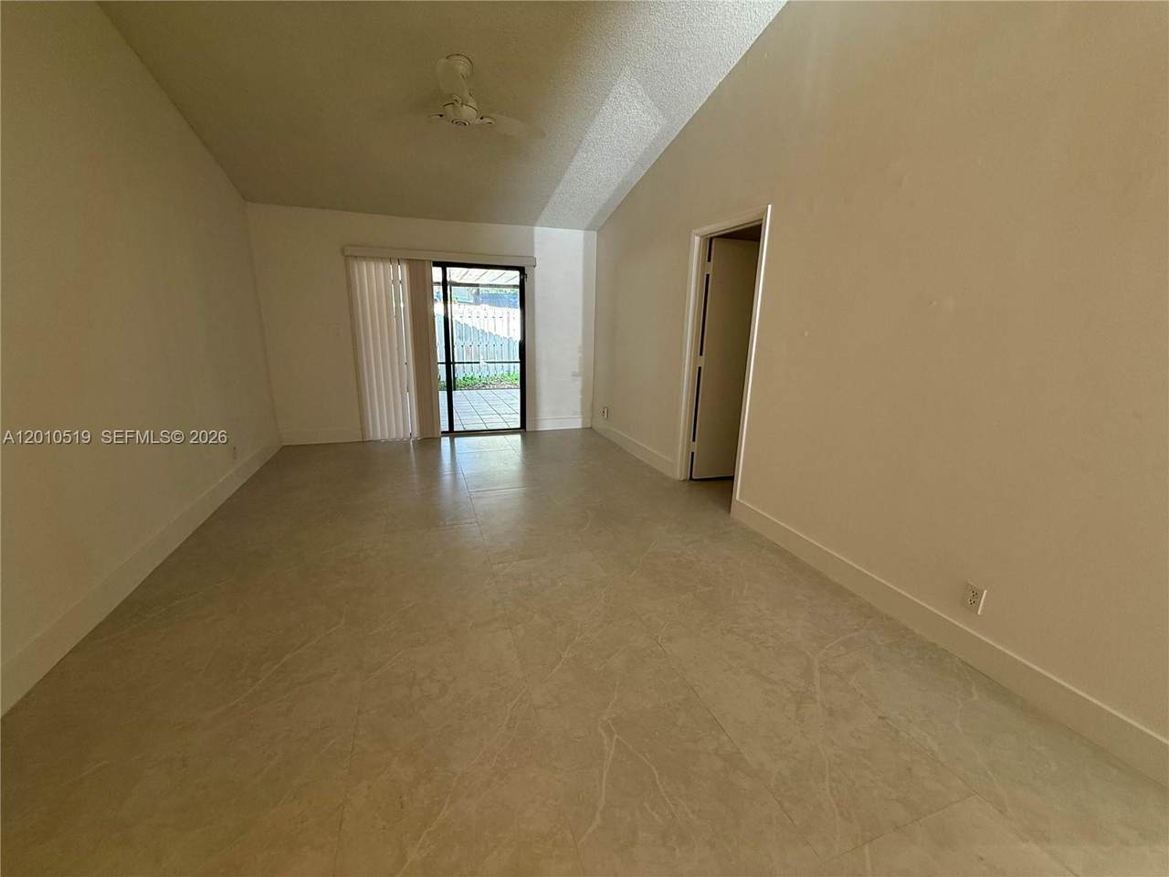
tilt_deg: -13.7
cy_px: 438
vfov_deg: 85.7
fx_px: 473
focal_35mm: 14
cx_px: 584
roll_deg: -0.9
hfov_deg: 102.1
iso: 160
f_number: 2.2
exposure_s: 1/120
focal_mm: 2.22
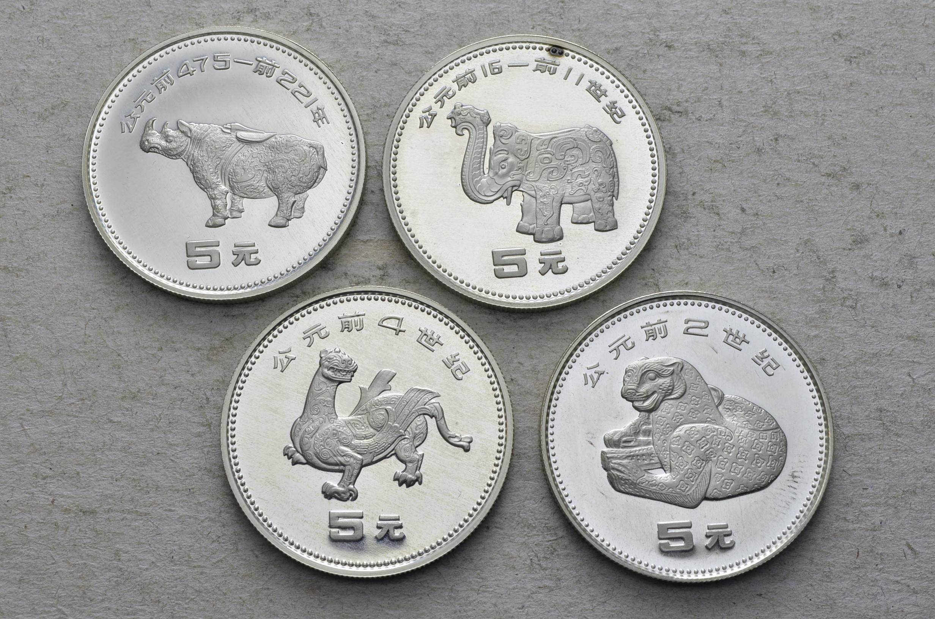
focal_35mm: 66
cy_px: 310
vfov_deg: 20.5
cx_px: 468
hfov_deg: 30.6
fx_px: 1711
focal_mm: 44
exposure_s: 1/250
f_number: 14
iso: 400
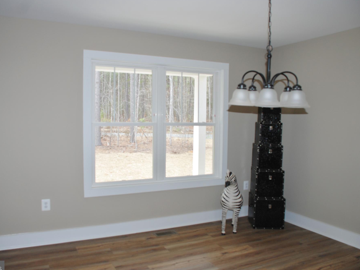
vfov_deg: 46.8
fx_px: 312
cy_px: 137
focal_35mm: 30
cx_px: 167
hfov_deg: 59.9
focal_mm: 18
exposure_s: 1/125
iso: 140
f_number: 3.5
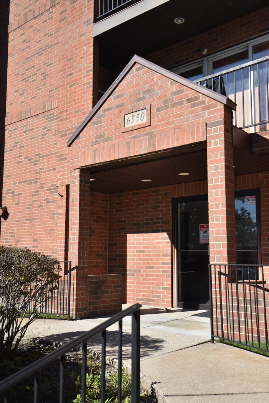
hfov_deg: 36.0
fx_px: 415
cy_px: 202
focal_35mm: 37
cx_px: 137
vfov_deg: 51.9
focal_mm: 24
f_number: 4.5
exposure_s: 1/4000
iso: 800
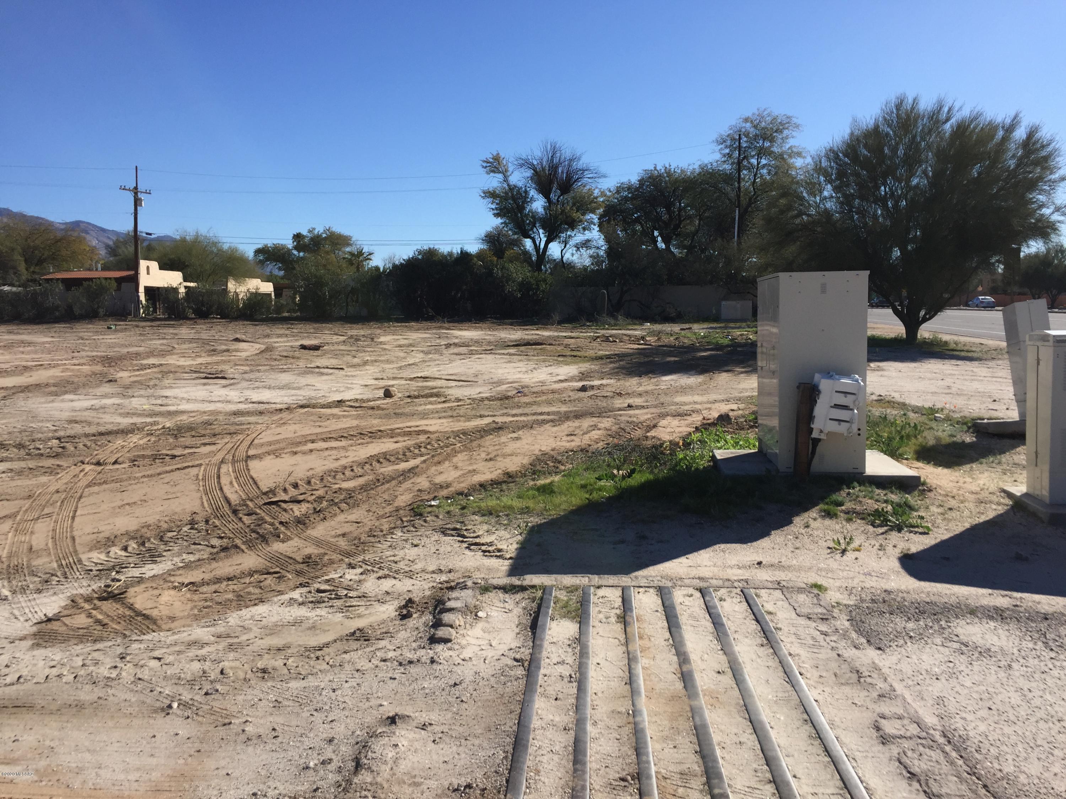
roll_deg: +1.0
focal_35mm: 29
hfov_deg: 61.7
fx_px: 893
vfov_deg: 48.2
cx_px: 533
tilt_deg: -4.1
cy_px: 400
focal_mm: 4.15
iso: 32
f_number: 2.2
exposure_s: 1/2475
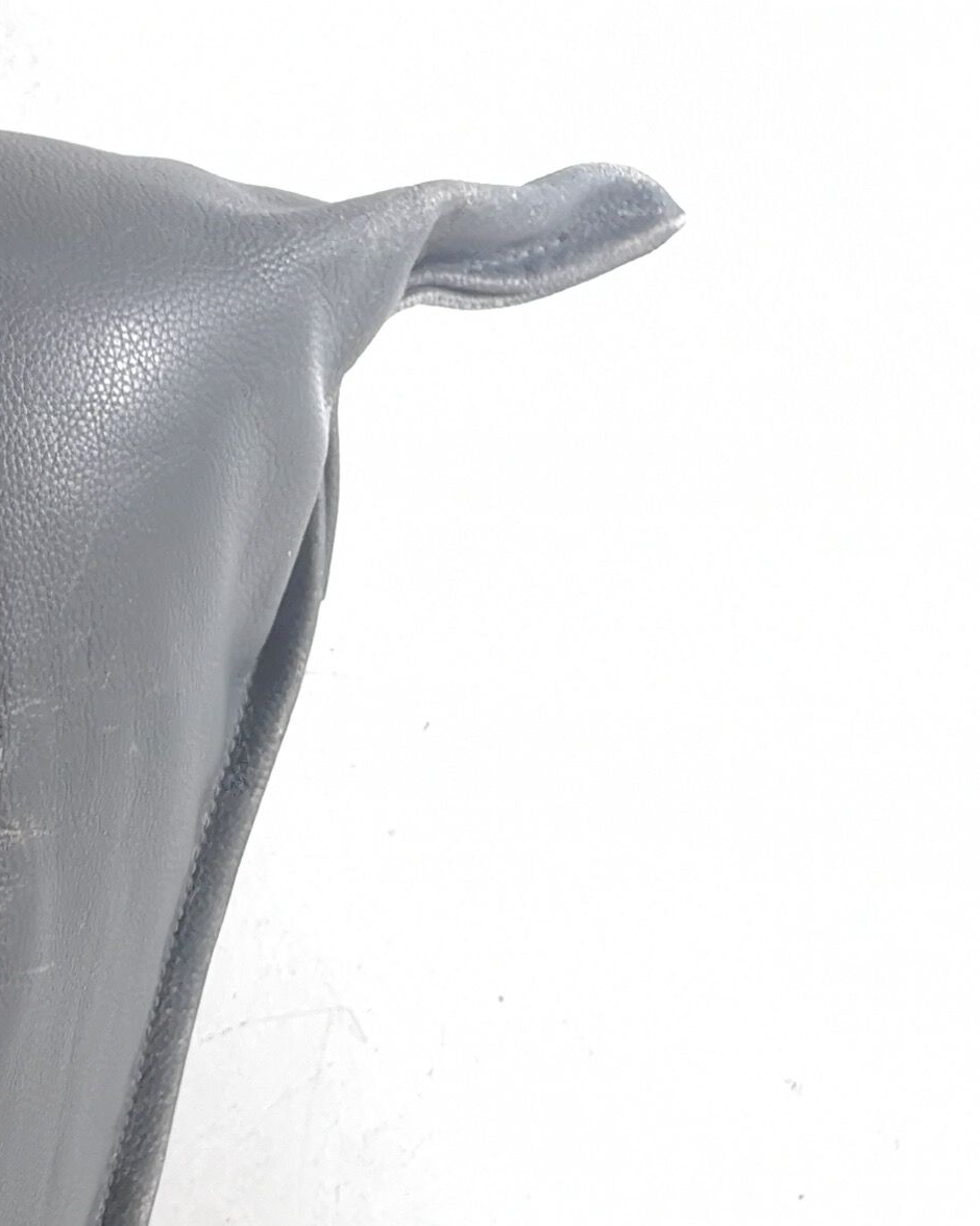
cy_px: 800
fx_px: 3227
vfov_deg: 21.4
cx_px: -979
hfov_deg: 14.4
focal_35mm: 89
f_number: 1.8
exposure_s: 1/33.3
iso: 160
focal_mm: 3.95
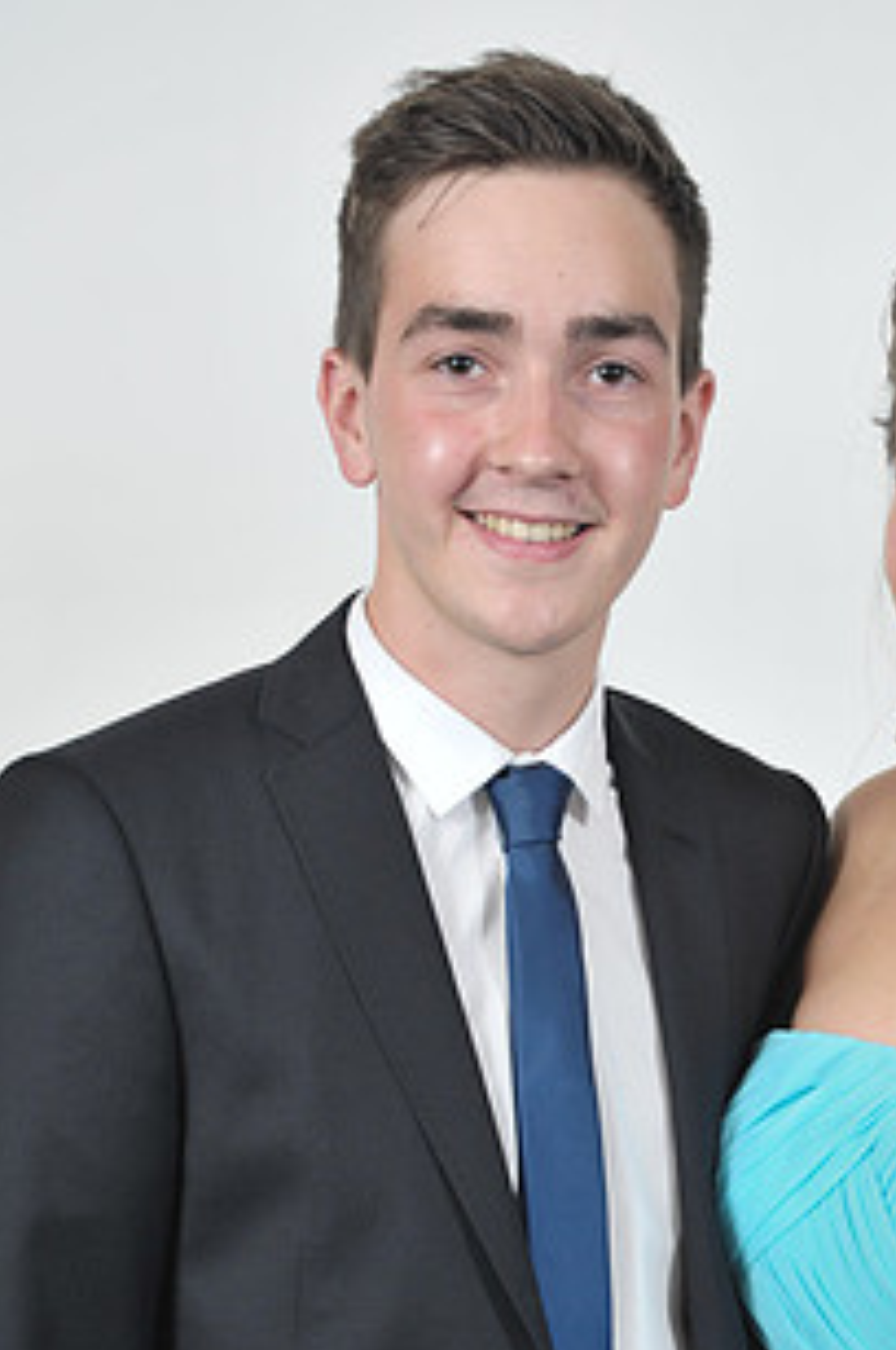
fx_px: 4602
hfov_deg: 11.1
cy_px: 1095
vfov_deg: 16.5
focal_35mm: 123
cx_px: 703
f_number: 7.1
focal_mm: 65
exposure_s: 1/160
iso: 1000
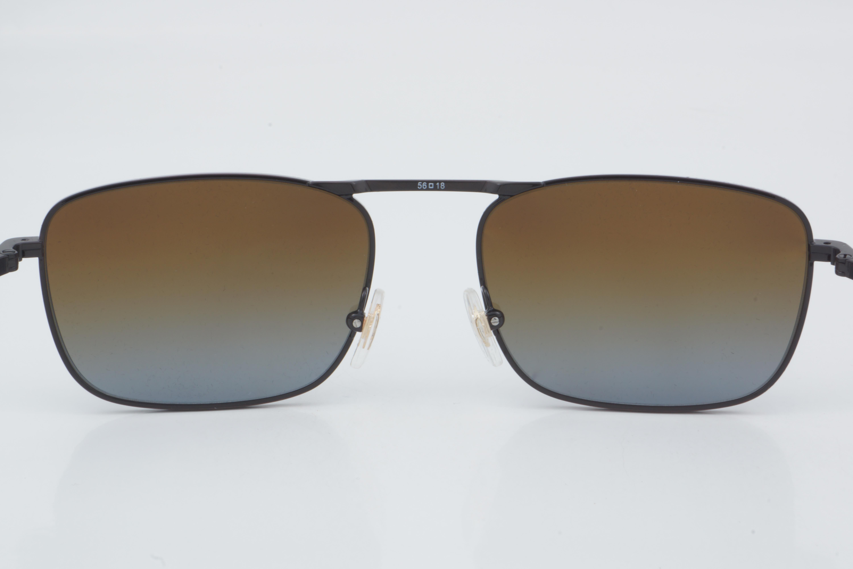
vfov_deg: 16.6
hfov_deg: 24.6
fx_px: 1955
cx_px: 426
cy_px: 284
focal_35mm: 82
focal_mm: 55
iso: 100
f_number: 32
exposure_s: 1/3
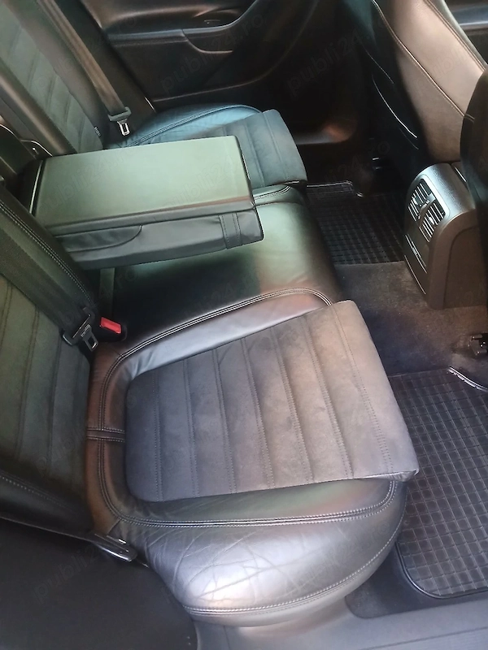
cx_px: 244
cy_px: 325
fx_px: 489
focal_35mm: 26
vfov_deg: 67.3
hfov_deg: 53.1
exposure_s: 1/16.7
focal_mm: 3.98
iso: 800
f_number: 1.8
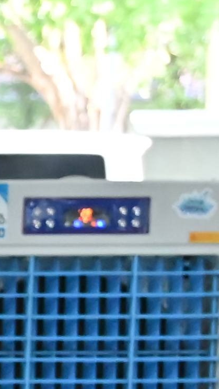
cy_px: 785
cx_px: -1228
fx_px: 3424
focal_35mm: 332
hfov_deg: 3.2
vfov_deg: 6.3
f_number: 4
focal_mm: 39
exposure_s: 1/250
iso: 3200
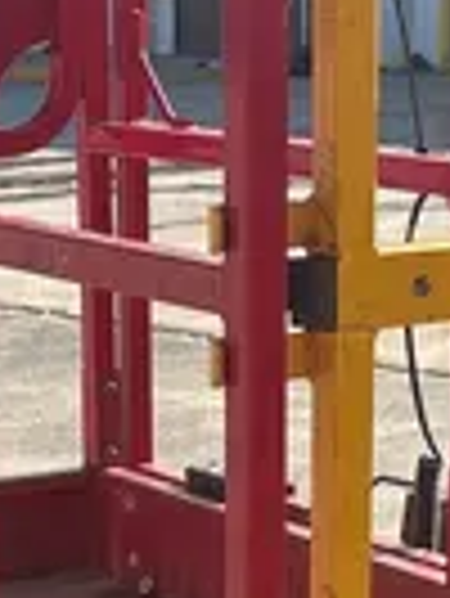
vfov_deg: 13.0
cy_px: 901
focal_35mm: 143
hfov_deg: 10.4
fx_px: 2475
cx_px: 207
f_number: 1.6
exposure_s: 1/2283
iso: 50
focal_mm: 5.96
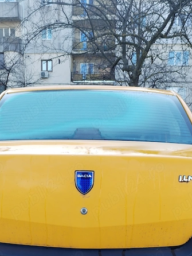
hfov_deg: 28.0
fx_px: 384
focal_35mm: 52
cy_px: 208
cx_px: 87
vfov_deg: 35.5
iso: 100
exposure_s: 1/214
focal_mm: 4.75
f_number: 1.8
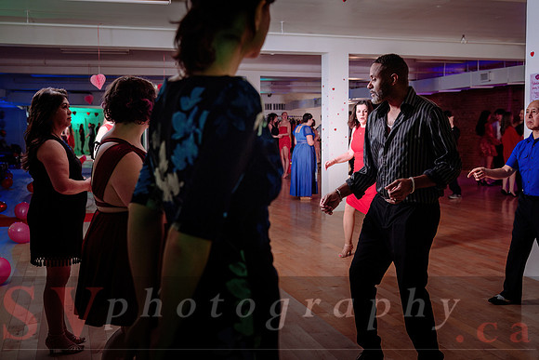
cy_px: 180
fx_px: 610
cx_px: 254
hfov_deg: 47.7
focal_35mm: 41
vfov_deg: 32.9
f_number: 4
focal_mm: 38
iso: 800
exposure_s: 1/80
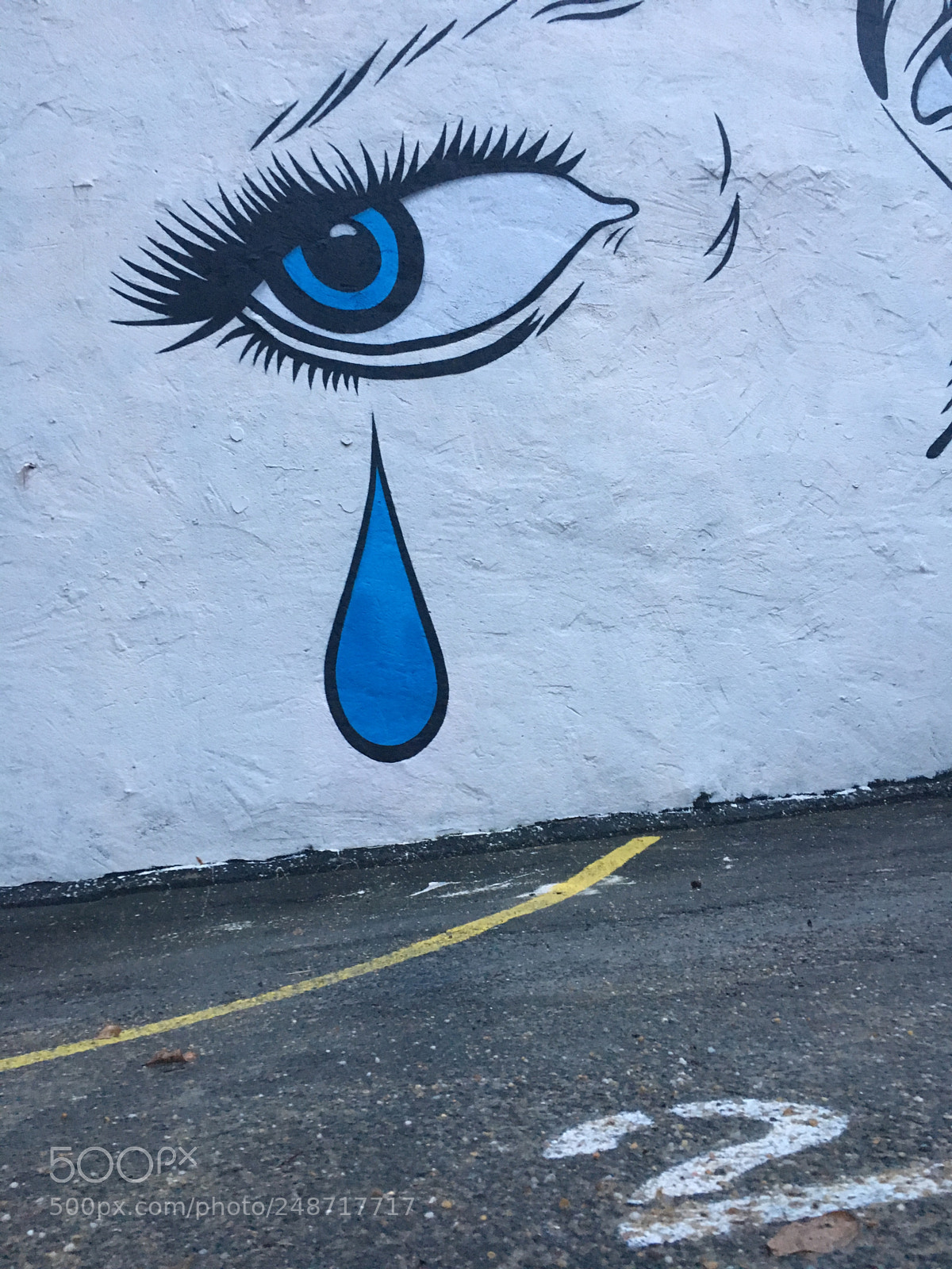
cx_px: 476
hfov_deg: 48.2
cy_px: 634
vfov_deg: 61.7
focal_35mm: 29
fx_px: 1063
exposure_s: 1/30
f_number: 2.2
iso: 160
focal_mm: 4.15
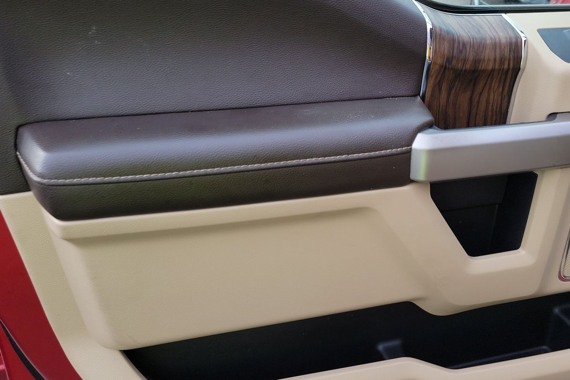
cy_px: 205
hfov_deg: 57.0
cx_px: 329
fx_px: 523
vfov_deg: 40.0
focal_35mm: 33
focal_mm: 6.7
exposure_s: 1/119
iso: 53
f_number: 1.8
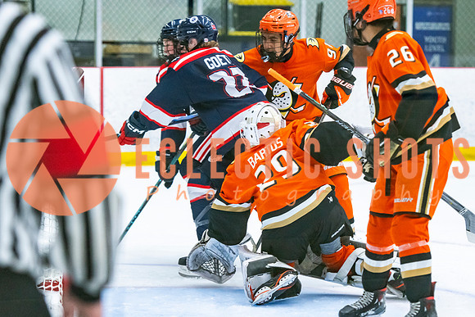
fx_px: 2325
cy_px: 190
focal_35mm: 176
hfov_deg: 11.7
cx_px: 269
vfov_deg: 7.8
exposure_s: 1/640
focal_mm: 120
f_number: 3.2
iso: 2500
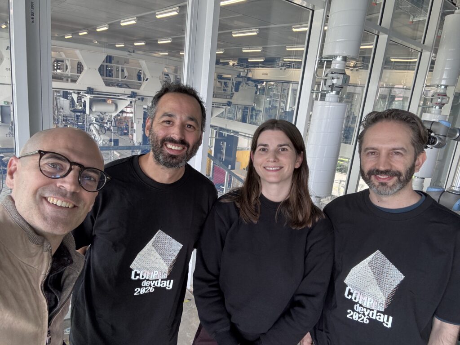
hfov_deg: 73.9
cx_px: 230
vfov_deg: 58.9
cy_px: 172
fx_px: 306
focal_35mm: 23
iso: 80
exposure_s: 1/93
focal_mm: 2.69
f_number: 1.9
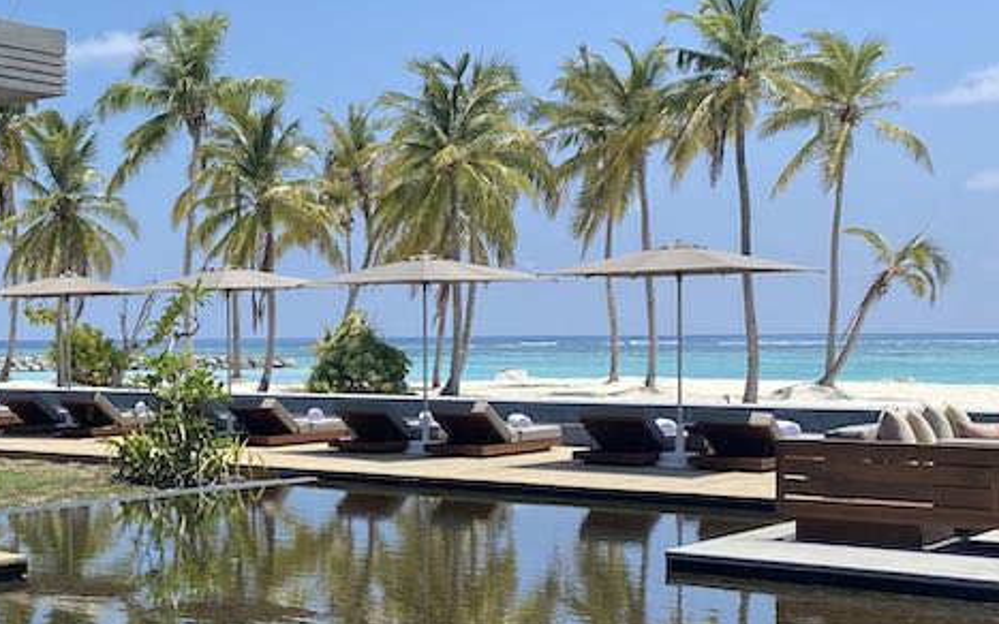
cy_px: 385
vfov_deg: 22.0
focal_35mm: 59
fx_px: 1607
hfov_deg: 31.7
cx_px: -17
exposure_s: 1/2410
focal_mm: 4.25
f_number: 1.8
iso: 32
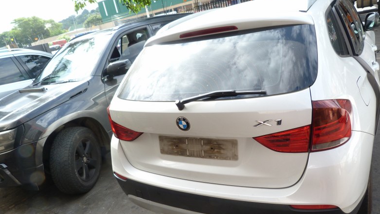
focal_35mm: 28
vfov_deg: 41.4
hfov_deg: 67.9
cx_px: 194
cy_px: 124
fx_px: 282
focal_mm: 4.5
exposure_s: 1/125
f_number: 3.6
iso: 80
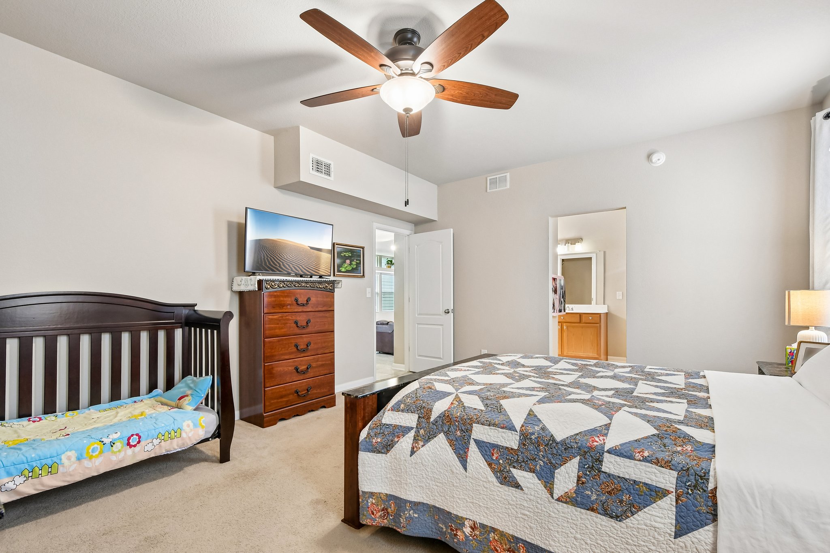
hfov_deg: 100.4
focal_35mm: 15
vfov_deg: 77.3
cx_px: 415
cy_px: 276
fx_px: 346
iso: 400
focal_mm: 10
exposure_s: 1/5
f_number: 8
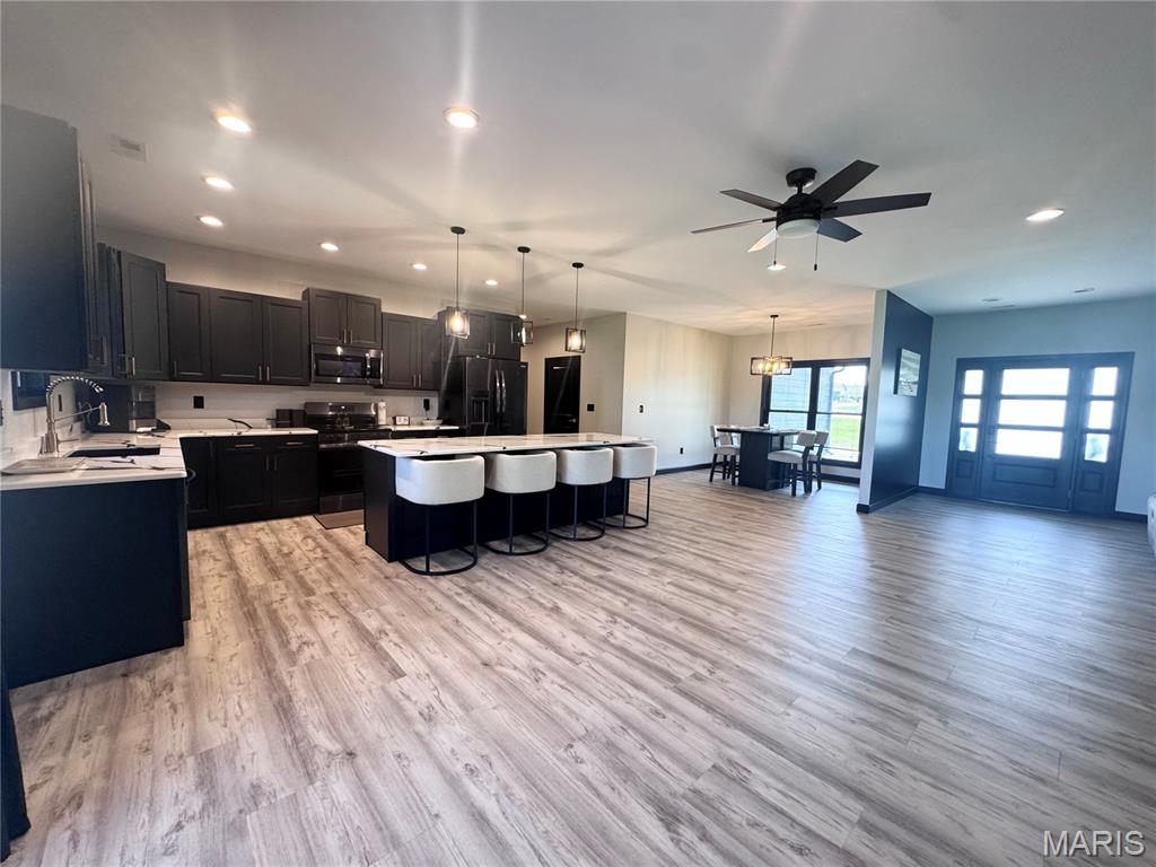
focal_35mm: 14
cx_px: 578
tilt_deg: -4.6
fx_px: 468
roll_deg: -1.2
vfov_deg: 85.7
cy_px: 434
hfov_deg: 102.1
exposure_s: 1/120
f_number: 2.2
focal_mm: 2.22
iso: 250
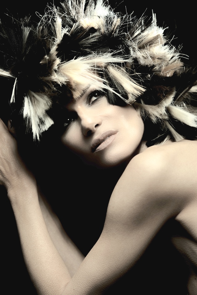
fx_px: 1107
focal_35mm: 135
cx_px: 98
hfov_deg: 10.2
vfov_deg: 15.2
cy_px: 148
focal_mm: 135
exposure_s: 1/160
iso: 100
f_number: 5
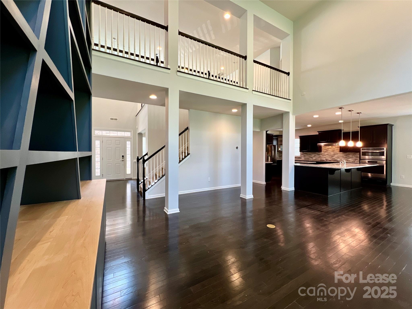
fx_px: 155
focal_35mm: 13
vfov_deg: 89.9
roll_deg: +0.0
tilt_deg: -0.9
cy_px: 154
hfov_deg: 106.2
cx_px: 206
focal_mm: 1.57
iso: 125
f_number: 1.8
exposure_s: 1/60
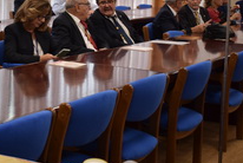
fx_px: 629
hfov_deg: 21.6
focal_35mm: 93
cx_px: 50
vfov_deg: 14.7
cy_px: 34
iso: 450
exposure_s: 1/60
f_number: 4.5
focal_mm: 32
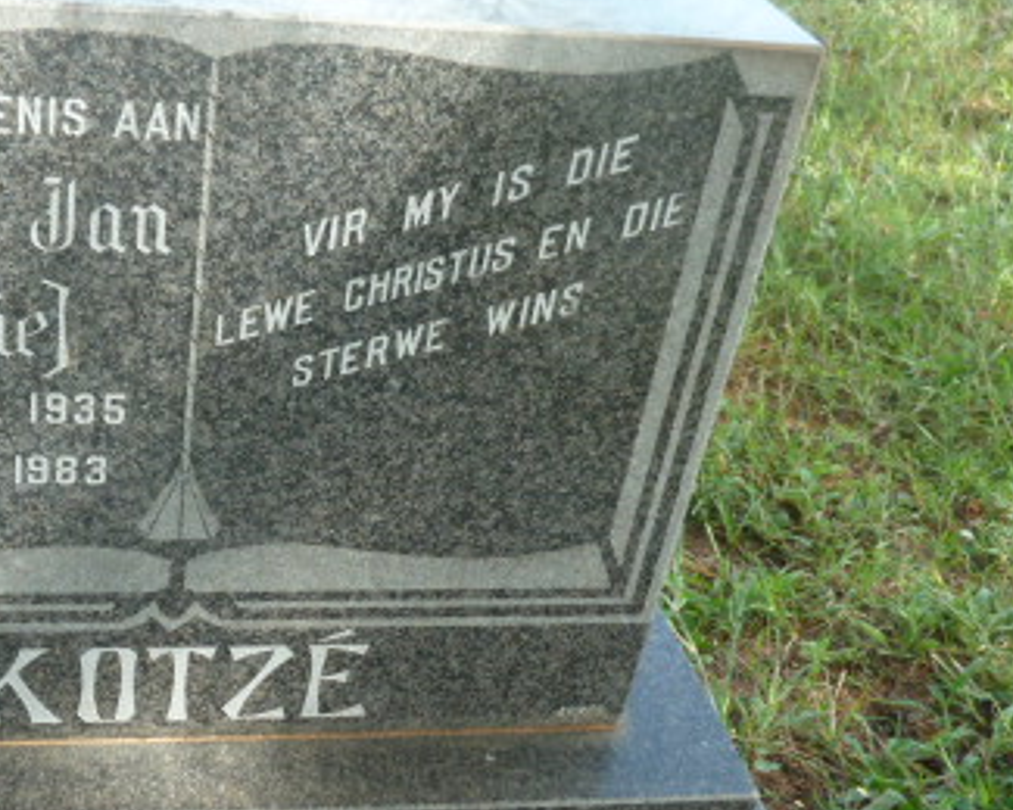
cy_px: 498
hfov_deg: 37.9
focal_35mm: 48
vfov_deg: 31.3
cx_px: 265
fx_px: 1439
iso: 80
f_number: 3.3
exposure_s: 1/80
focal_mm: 4.1
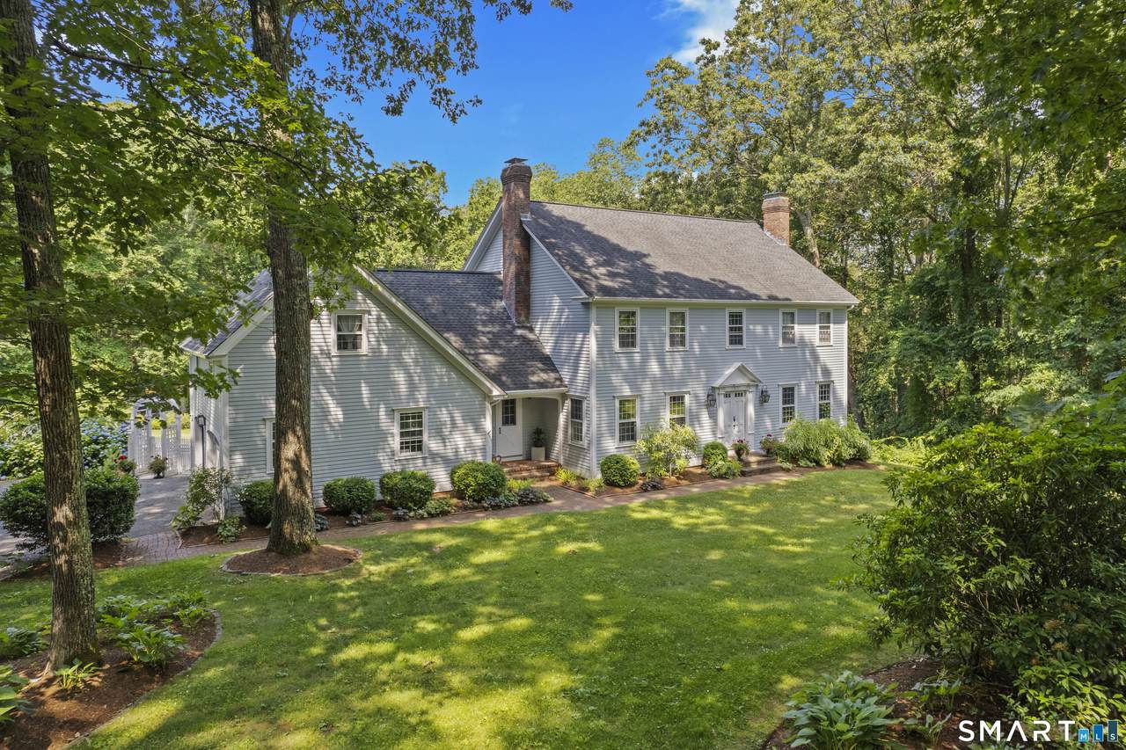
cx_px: 563
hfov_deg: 78.6
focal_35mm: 22
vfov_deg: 57.2
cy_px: 375
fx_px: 688
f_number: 2.8
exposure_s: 1/125
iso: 100
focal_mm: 8.38
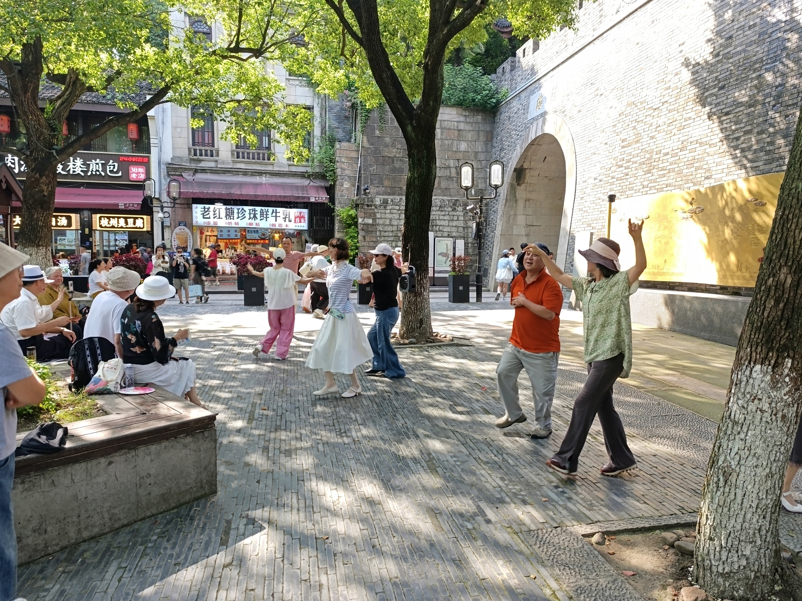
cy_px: 298
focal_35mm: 24
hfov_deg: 71.6
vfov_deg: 56.8
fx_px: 556
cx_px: 412
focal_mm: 6.14
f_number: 1.6
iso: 64
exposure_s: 1/100
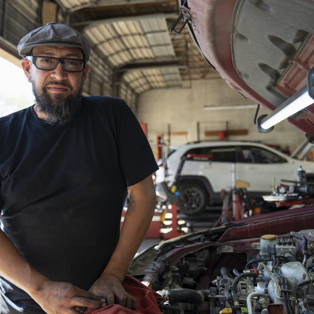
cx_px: 173
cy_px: 160
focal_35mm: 38
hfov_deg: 43.8
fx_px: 390
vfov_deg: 43.9
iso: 100
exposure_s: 1/100
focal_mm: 29
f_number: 2.8
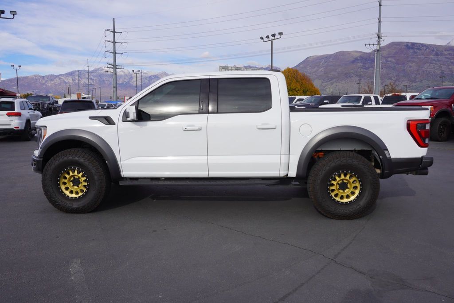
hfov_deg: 61.9
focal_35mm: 30
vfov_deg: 43.7
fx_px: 379
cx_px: 227
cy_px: 152
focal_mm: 20
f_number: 10
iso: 100
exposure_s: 1/160
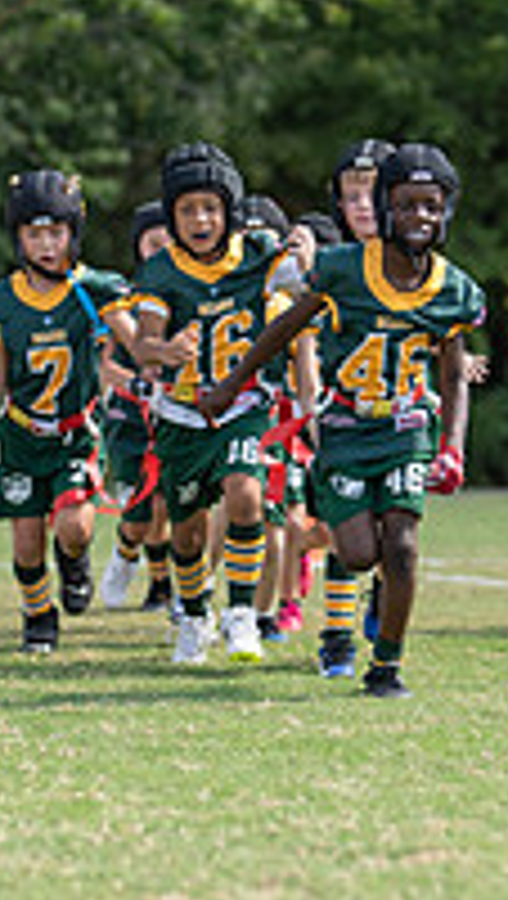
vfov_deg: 13.1
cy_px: 441
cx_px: 306
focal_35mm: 164
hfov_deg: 7.4
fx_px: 3914
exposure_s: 1/3200
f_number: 1.2
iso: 100
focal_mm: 50
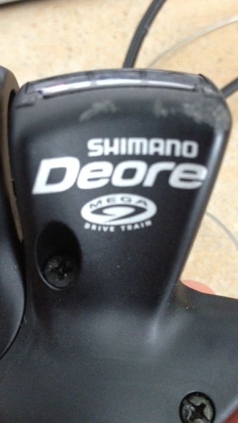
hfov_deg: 30.4
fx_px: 438
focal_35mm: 39
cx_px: 126
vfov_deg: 51.6
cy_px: 212
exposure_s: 1/20
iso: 400
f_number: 2.4
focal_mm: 4.28
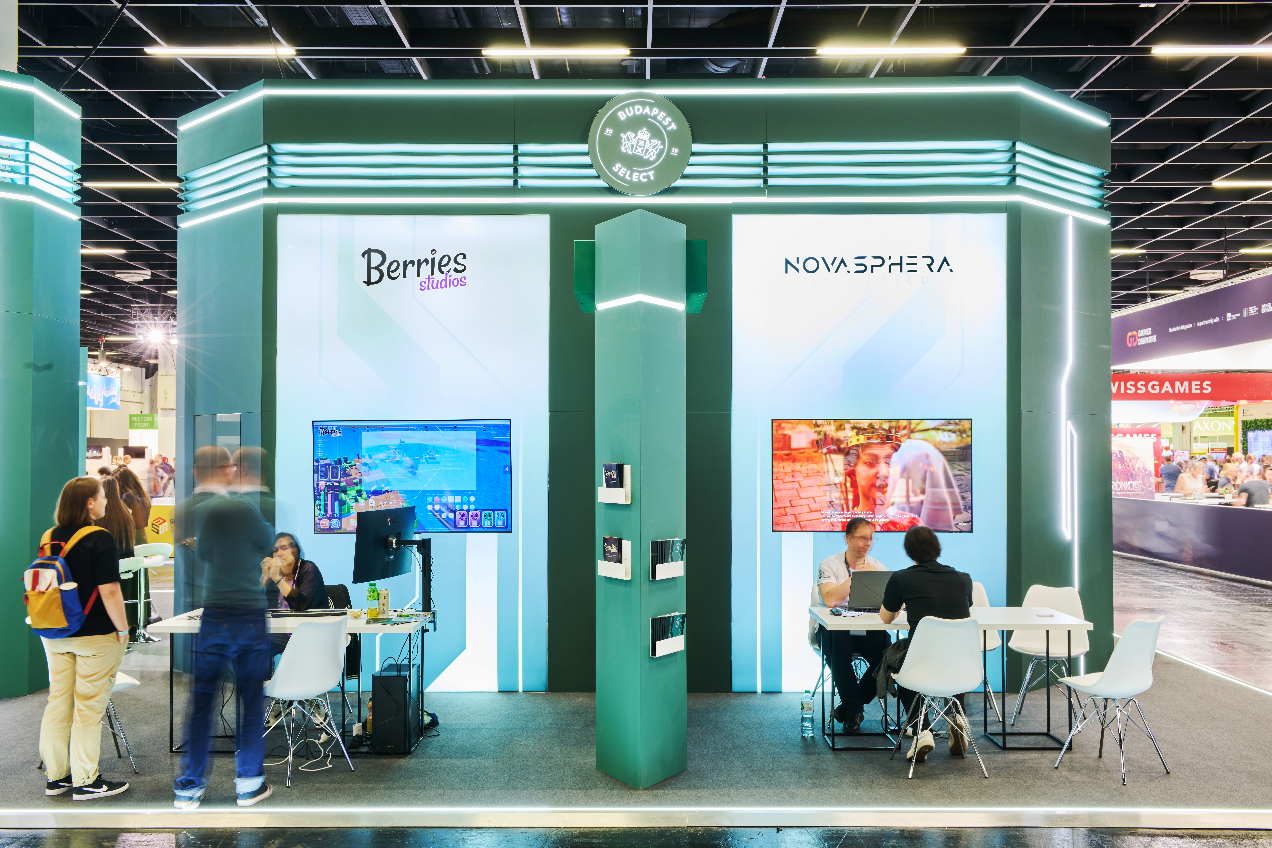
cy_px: 424
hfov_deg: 55.8
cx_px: 636
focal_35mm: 34
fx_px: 1201
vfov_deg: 38.9
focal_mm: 34
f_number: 10
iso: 32
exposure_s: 4
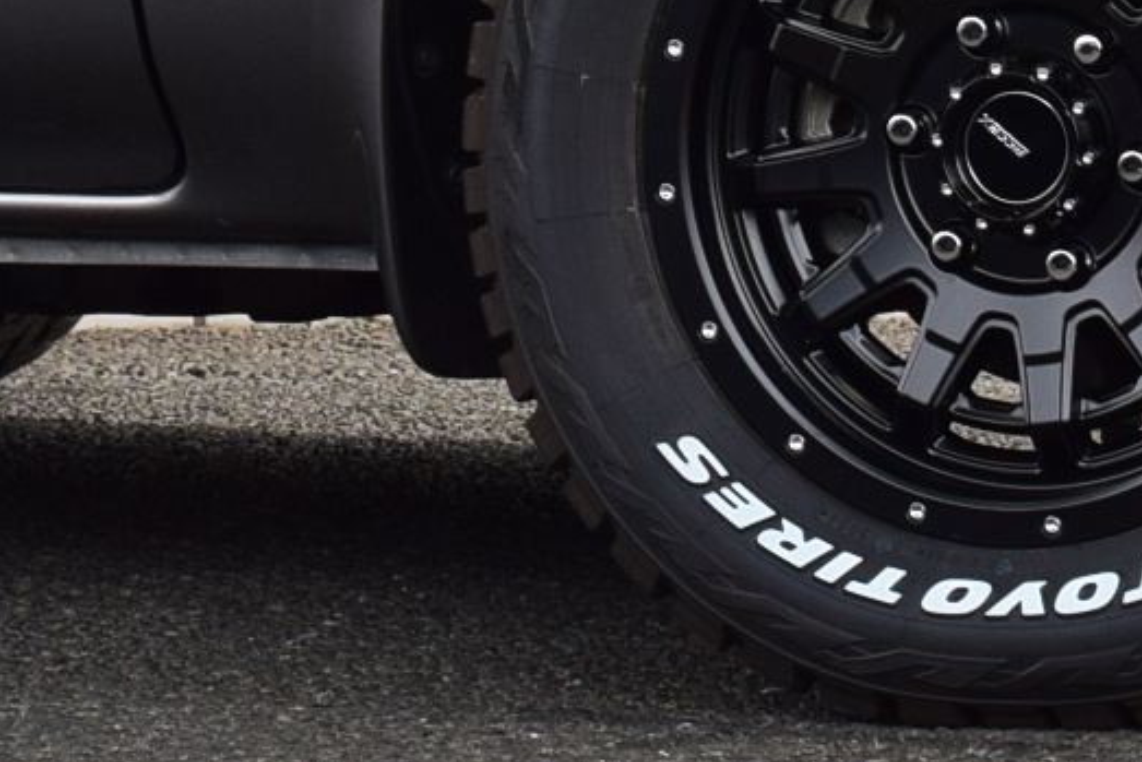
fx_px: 9265
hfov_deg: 7.1
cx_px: 677
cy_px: -900
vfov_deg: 4.6
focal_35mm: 292
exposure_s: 1/200
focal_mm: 34
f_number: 10
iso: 400
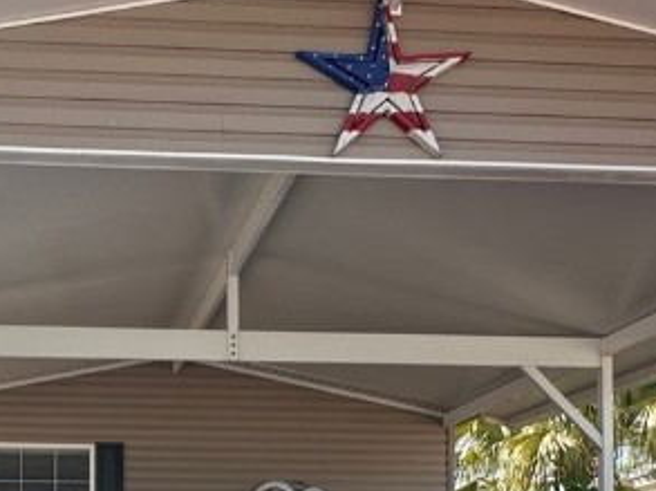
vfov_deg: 26.4
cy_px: 585
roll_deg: +0.0
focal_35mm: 49
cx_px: 99
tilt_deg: +1.3
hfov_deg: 37.1
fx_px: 927
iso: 40
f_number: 2.2
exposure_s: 1/467
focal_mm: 2.22
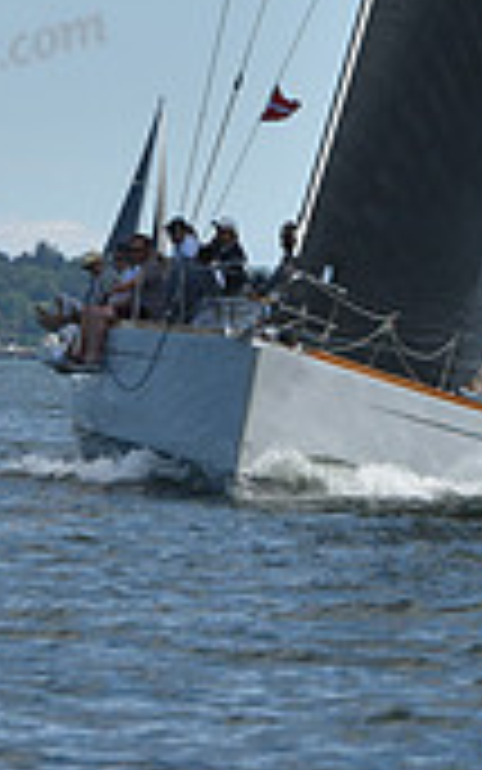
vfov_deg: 3.0
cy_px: 263
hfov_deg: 1.9
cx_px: 342
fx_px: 14511
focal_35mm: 691
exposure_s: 1/1000
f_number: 11
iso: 320
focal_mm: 200
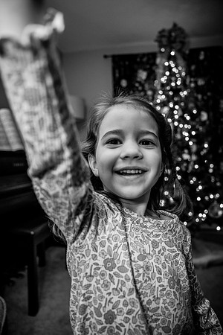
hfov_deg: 53.1
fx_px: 223
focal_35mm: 24
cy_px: 168
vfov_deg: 73.7
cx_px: 112
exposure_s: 1/250
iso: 1000
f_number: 2.8
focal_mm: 24
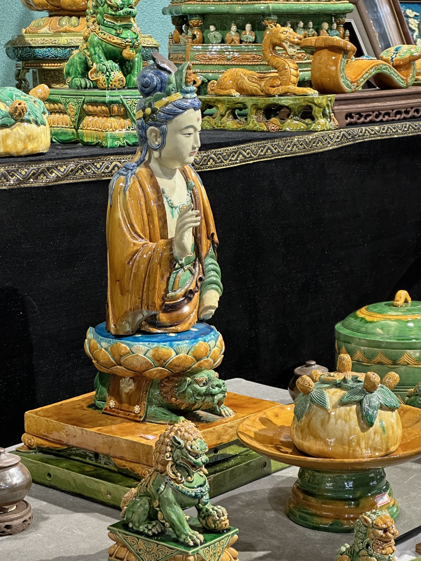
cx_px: 210
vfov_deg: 25.3
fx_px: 1249
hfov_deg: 19.1
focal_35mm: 77
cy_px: 280
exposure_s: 1/50
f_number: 2.8
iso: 320
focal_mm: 9
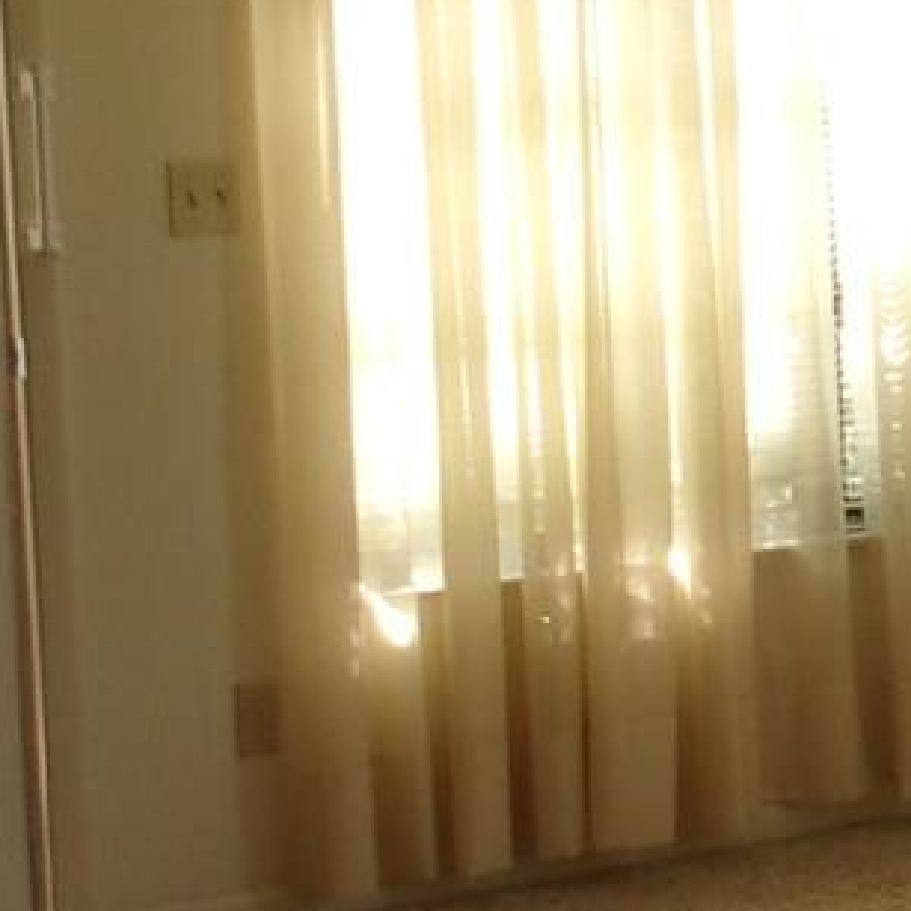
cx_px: 1451
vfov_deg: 13.5
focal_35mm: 129
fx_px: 3841
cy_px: 433
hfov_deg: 12.7
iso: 80
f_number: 3.9
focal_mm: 5.1
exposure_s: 1/38
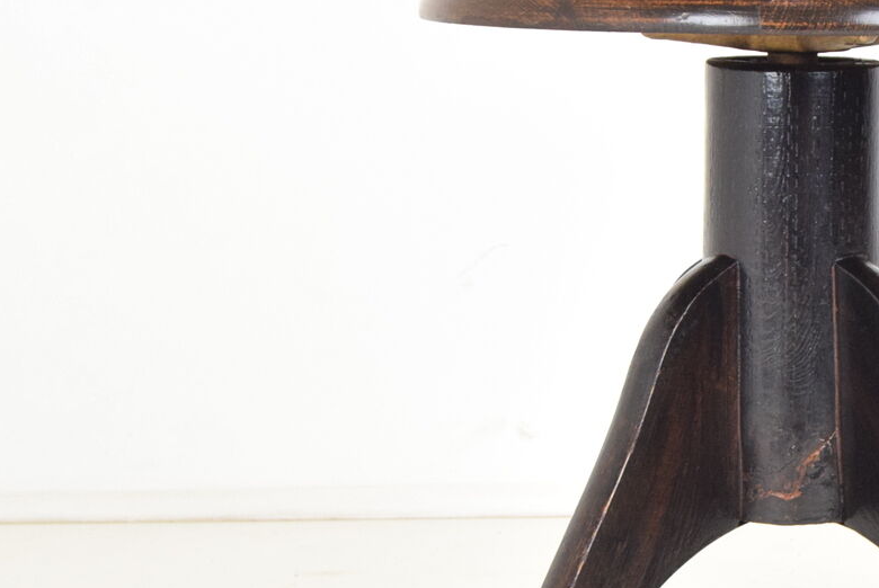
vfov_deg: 11.1
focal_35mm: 123
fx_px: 3007
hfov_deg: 16.4
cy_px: 453
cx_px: 799
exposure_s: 1/100
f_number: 7.1
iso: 1600
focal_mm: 32
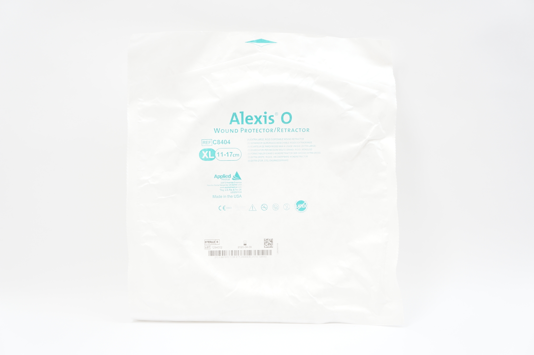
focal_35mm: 44
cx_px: 267
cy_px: 178
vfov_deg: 30.8
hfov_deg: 45.0
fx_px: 645
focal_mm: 29
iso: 400
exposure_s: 1/50
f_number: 5
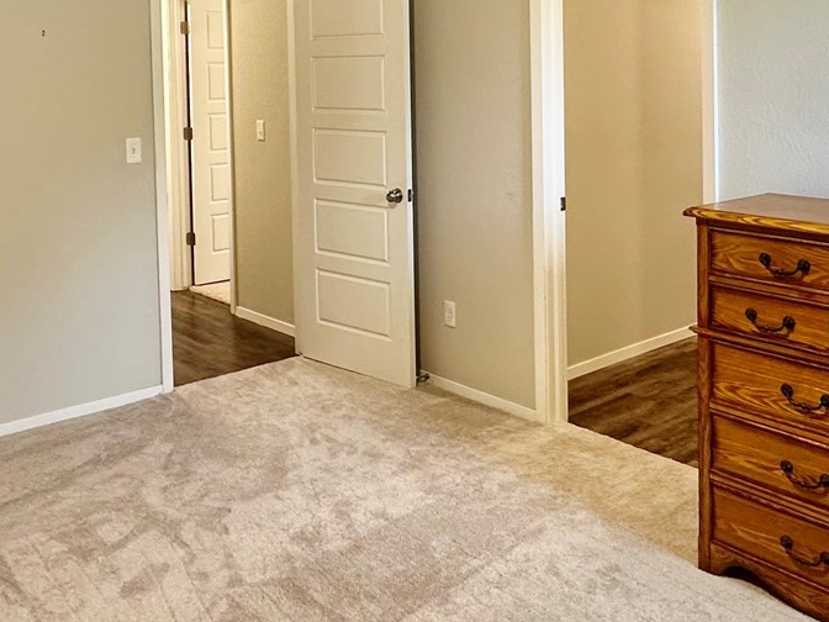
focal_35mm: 40
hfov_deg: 46.8
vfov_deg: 34.6
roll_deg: +1.1
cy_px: 106
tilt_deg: -1.0
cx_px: 390
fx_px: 958
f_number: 2.2
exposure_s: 1/60
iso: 160
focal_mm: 2.22
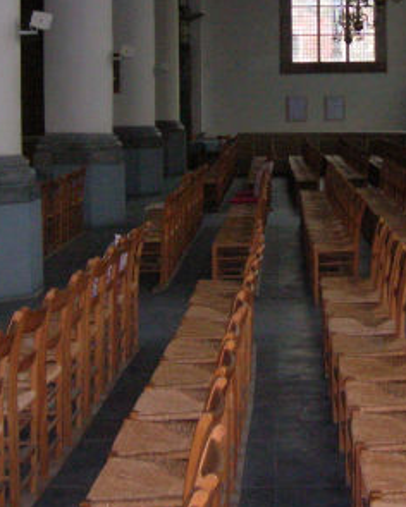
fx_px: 1081
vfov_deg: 26.1
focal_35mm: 72
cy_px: 131
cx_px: 334
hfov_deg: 21.0
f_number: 2.9
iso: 200
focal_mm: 5.7
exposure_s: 1/60.1
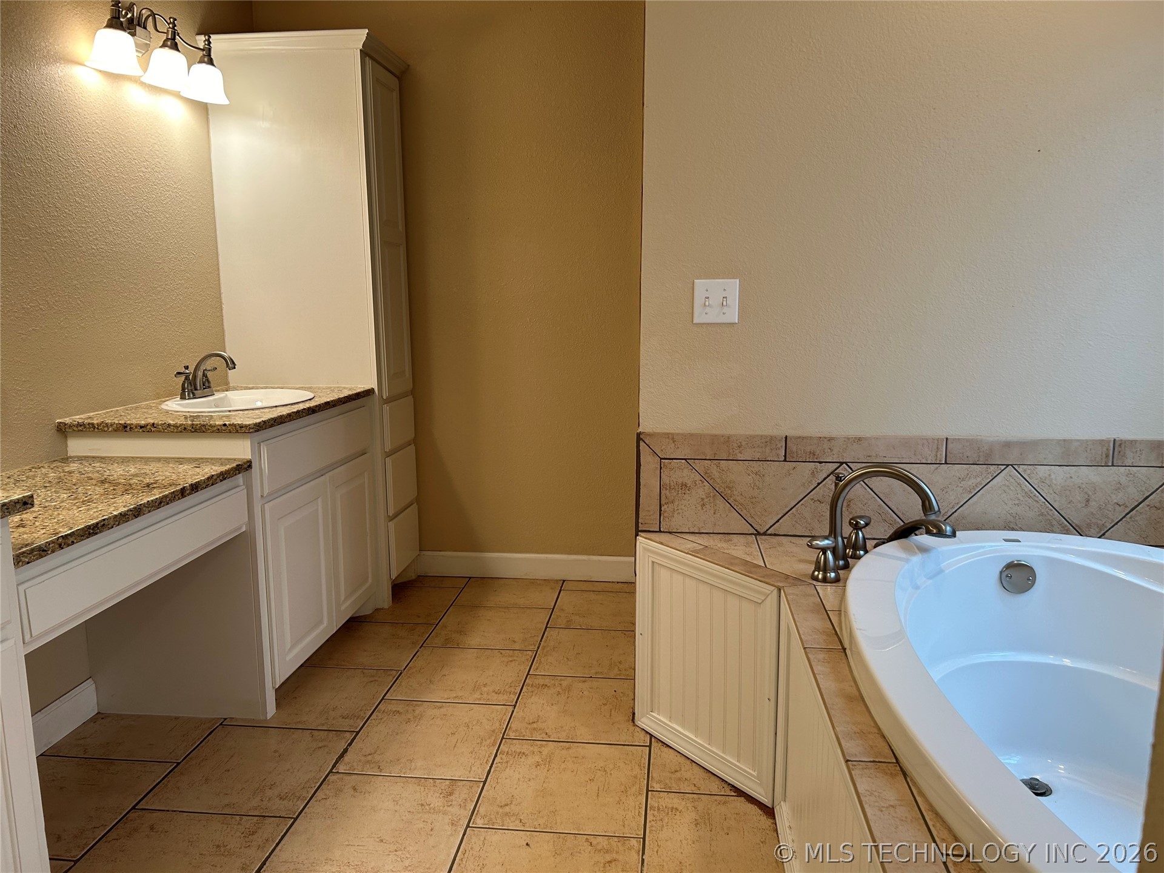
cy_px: 436
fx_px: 874
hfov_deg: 67.3
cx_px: 582
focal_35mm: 26
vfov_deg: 53.1
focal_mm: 5.7
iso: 80
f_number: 1.5
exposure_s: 1/120
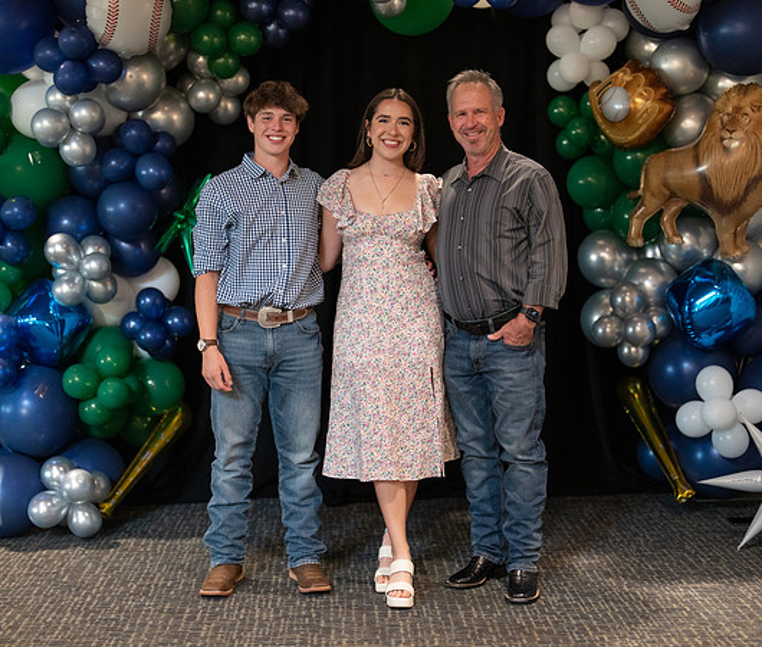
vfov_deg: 26.9
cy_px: 323
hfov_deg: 31.5
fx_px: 1351
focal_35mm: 58
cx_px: 383
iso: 1600
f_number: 1.2
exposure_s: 1/320
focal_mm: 50
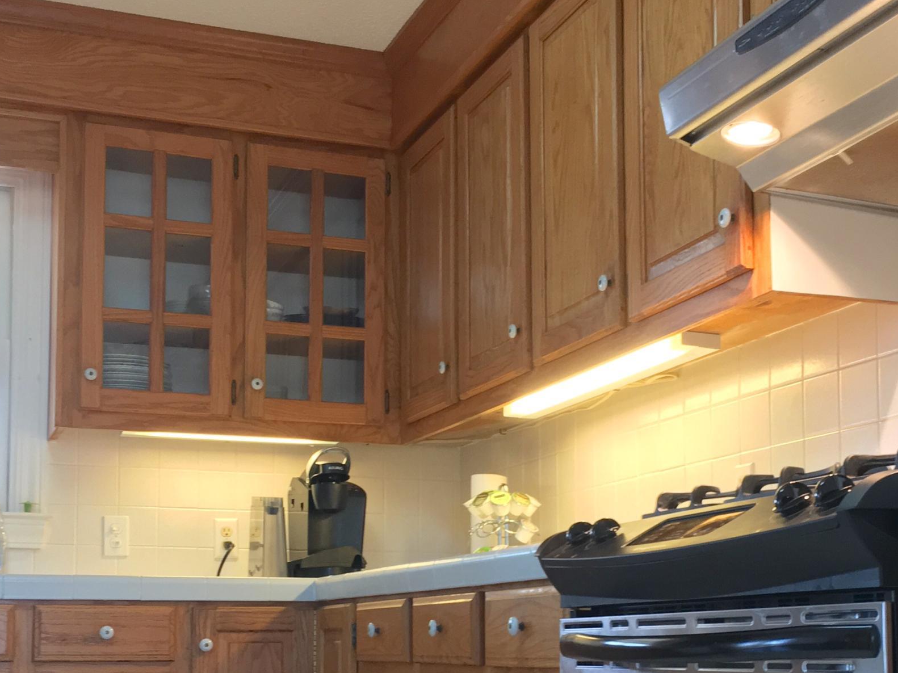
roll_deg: +0.1
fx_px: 1427
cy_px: 519
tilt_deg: +4.6
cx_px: 452
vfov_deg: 26.2
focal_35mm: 55
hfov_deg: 34.9
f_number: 2.2
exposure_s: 1/30
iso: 100
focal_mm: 4.15
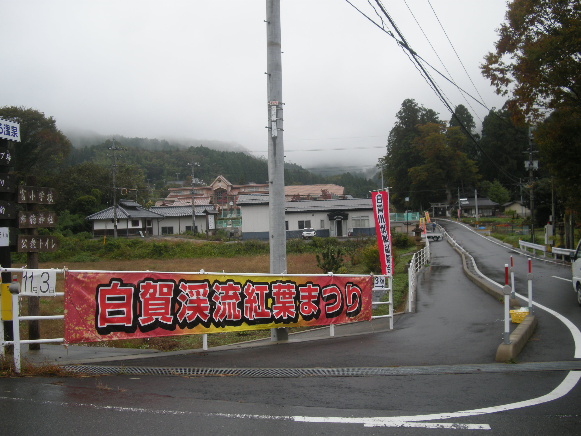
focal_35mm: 37
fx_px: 621
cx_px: 290
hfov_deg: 50.1
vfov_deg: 38.7
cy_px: 218
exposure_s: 1/427
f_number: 2.8
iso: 64
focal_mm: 7.9
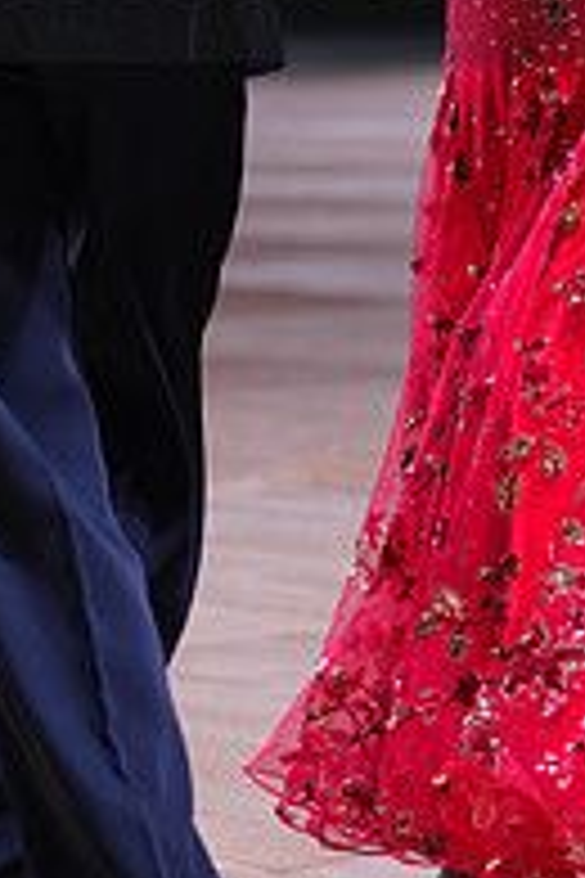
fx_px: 5728
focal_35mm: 235
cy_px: -86
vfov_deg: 8.7
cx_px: 340
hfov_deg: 5.8
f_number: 2.8
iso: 800
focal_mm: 79
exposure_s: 1/500
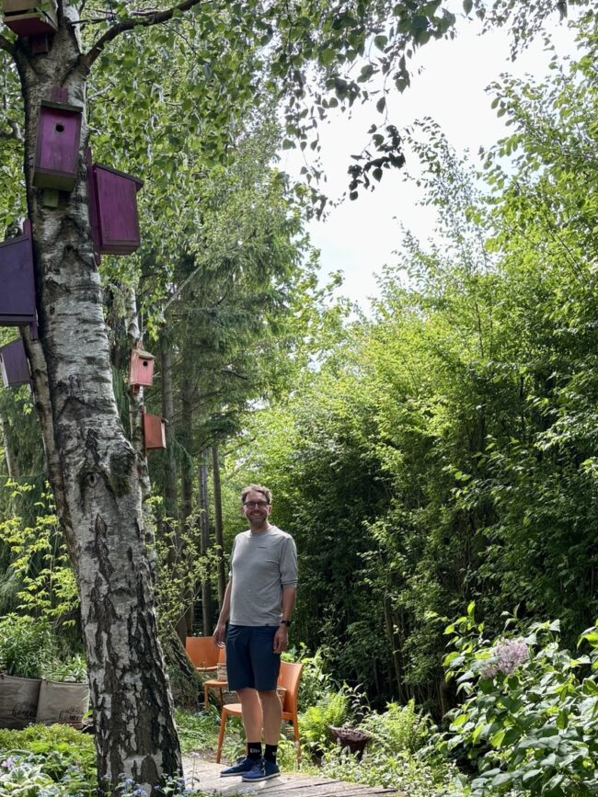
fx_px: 1106
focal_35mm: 48
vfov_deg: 39.5
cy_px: 484
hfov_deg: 30.2
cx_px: 265
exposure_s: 1/452
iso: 50
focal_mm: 5.96
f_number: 1.6
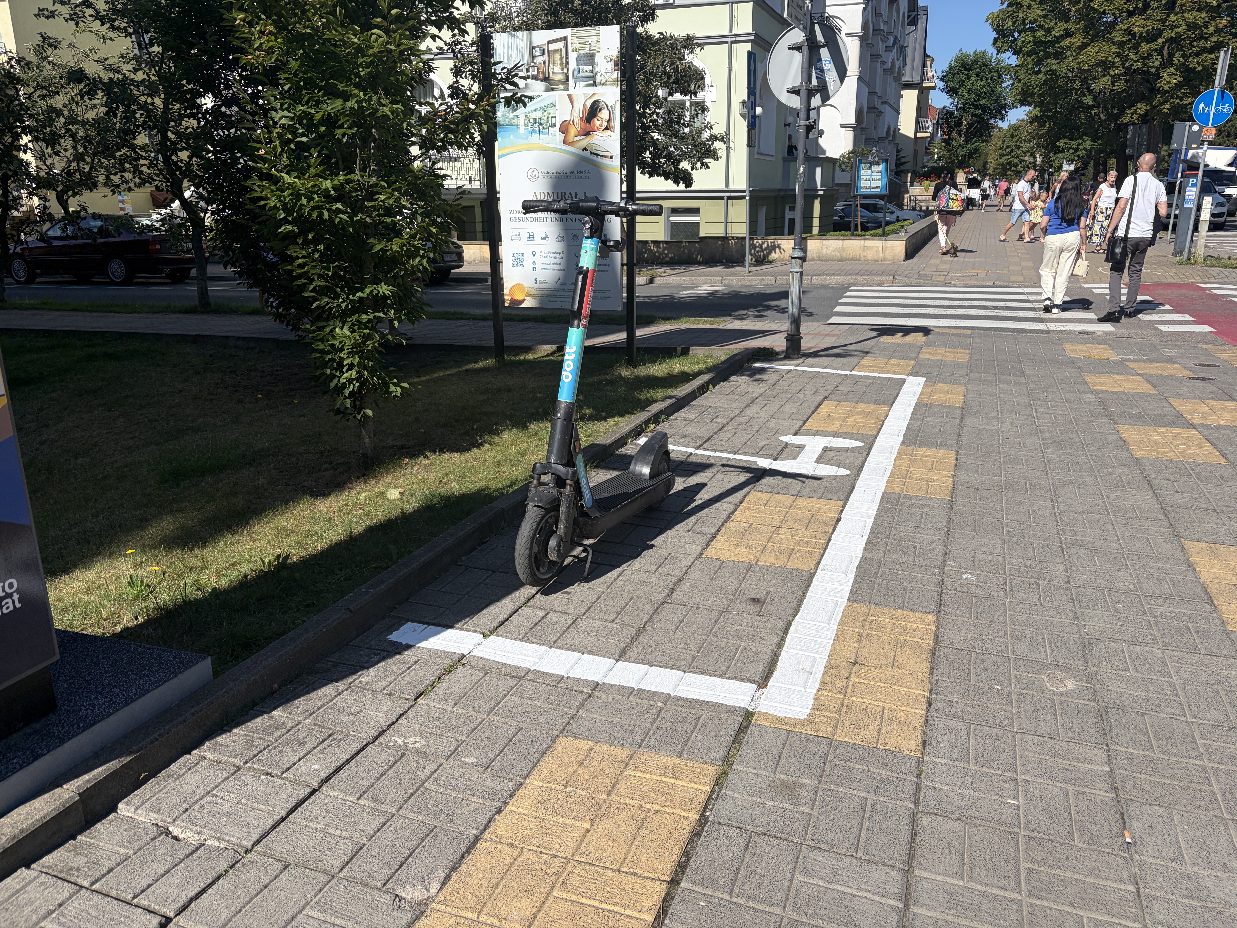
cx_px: 618
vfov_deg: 53.1
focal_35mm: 26
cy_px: 464
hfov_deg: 67.3
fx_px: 929
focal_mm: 5.96
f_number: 1.6
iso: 64
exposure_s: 1/6329
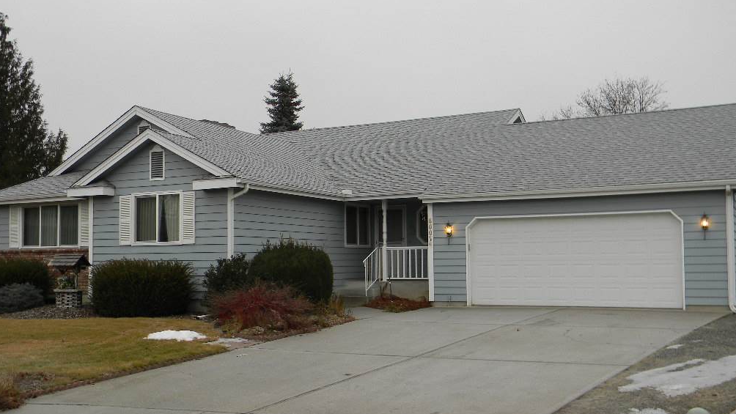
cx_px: 372
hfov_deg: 50.5
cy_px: 237
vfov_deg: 29.7
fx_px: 781
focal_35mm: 40
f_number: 3.7
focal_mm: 6.4
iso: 80
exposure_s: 1/95
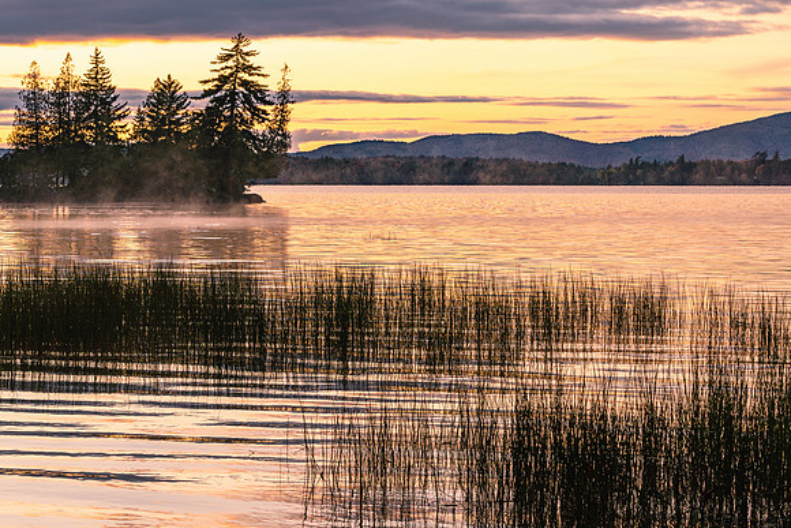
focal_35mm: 89
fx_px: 1966
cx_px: 362
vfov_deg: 15.3
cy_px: 286
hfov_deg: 22.7
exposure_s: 1/100
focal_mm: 55
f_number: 10
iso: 100
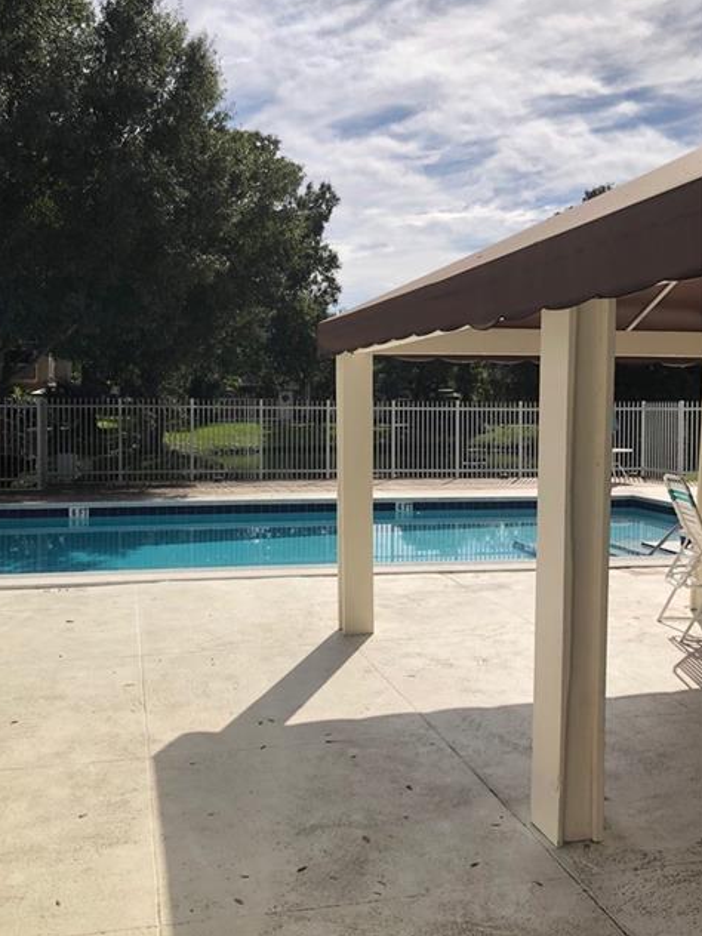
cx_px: 284
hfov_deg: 41.6
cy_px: 443
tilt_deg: -2.0
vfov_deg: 53.9
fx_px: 919
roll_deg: +0.1
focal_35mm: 34
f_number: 1.8
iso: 20
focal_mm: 3.99
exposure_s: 1/3247
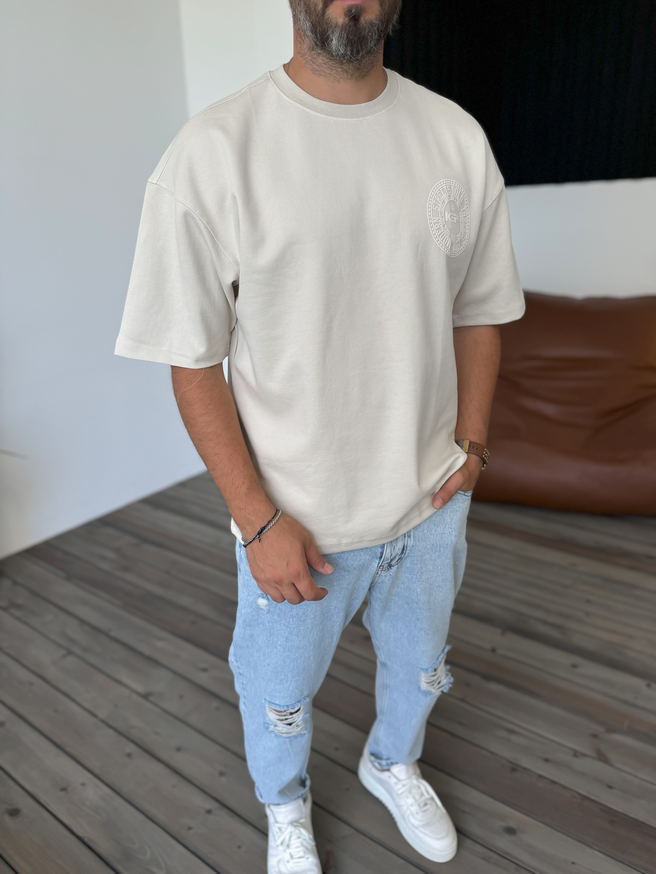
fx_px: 606
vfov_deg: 71.6
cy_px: 437
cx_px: 328
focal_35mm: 24
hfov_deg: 56.8
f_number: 1.8
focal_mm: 6.76
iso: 100
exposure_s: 1/120
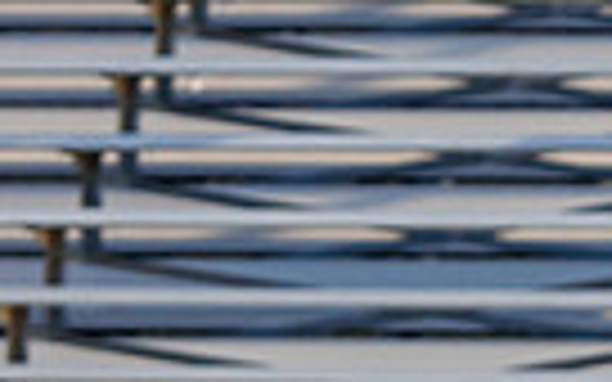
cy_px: 794
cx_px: 467
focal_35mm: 1762
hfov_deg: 1.2
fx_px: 29388
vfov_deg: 0.7
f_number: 6.3
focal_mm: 306
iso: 400
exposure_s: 1/1600
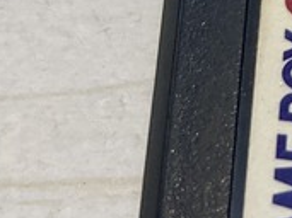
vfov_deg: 8.7
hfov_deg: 10.5
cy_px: -90
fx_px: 1416
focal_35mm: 168
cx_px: 649
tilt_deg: -60.3
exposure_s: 1/120
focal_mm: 3.99
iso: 80
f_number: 1.8
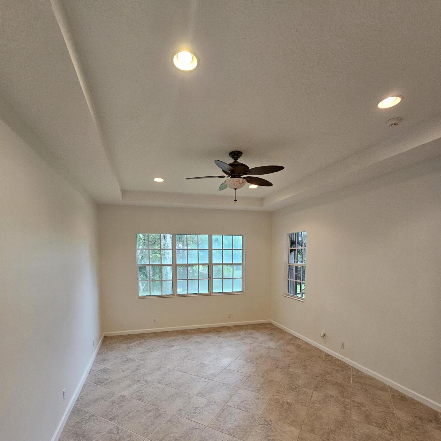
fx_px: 231
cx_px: 212
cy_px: 290
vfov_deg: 84.8
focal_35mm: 16
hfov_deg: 87.4
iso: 400
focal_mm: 2.2
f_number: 2.2
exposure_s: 1/60
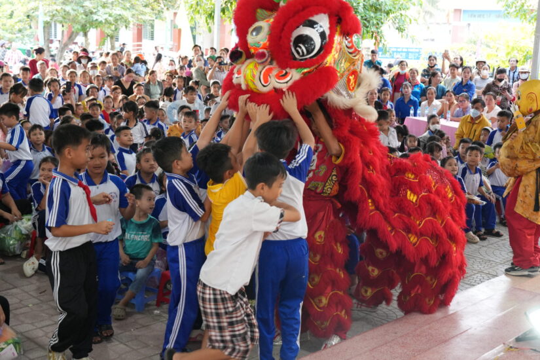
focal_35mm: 46
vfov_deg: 28.9
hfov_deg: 42.3
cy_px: 180
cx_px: 270
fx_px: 697
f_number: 4
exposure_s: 1/160
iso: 2000
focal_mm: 31
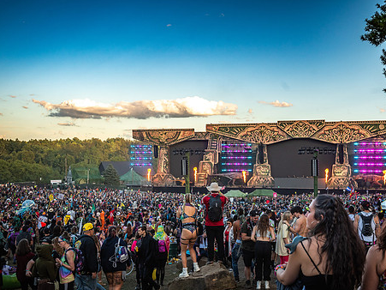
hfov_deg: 40.2
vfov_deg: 30.9
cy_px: 149
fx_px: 524
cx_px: 240
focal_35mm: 47
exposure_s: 1/160
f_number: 5.6
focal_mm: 38
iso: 500
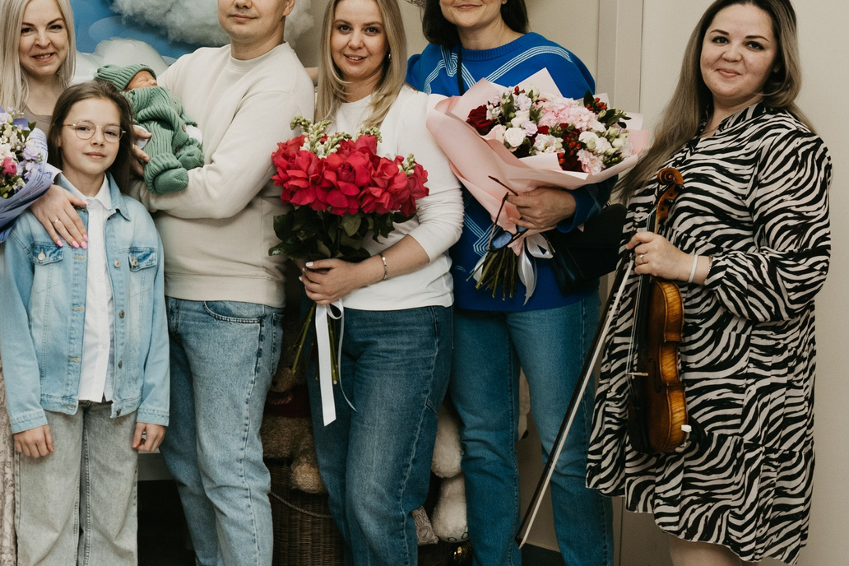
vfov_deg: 20.3
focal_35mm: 67
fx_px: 1580
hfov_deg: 28.5
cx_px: 35
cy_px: 270
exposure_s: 1/160
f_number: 4
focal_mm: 27
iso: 200
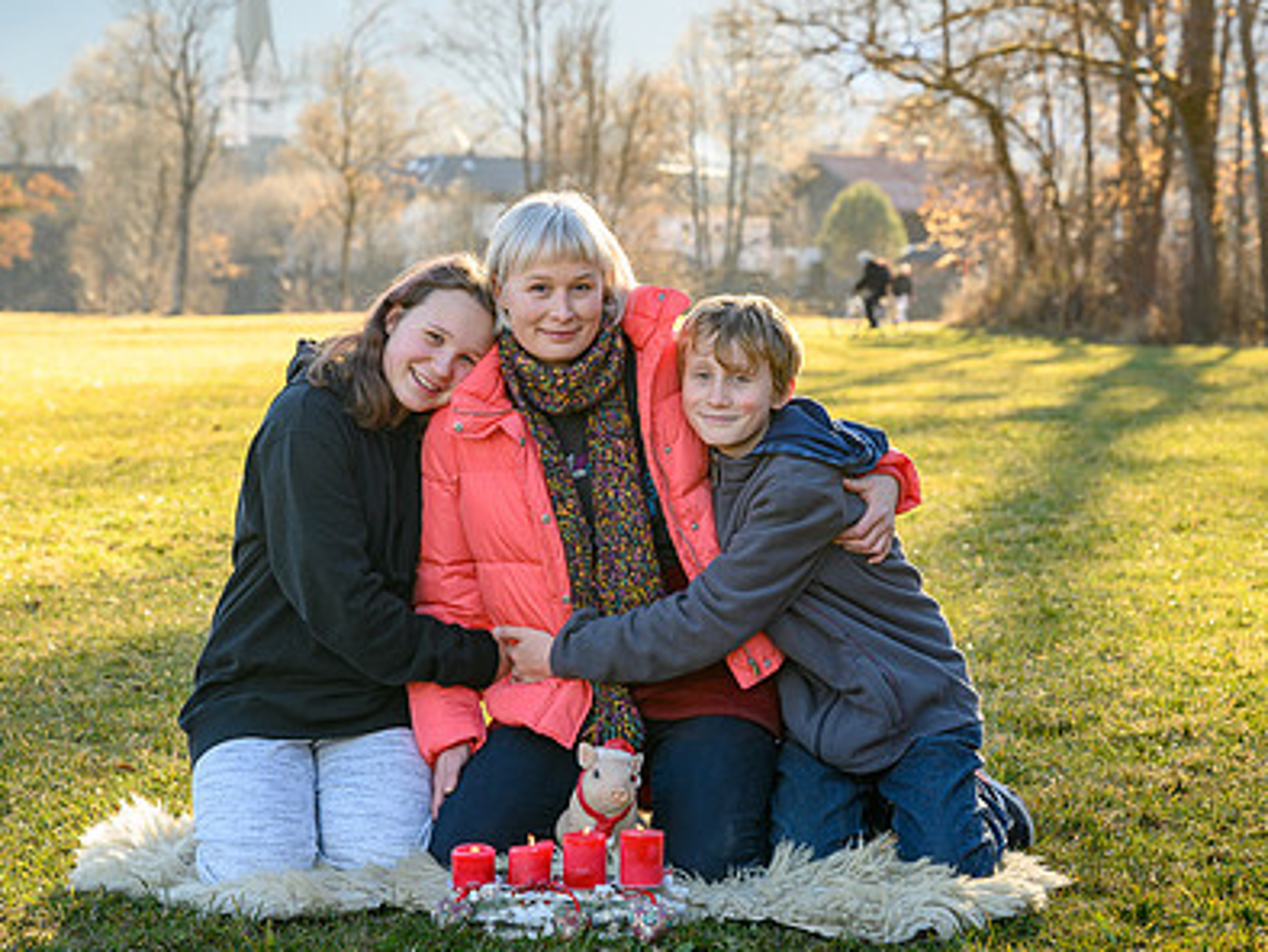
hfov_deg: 19.8
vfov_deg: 15.0
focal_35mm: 99
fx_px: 3629
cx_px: 576
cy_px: 421
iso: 100
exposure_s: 1/125
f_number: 5
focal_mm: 70
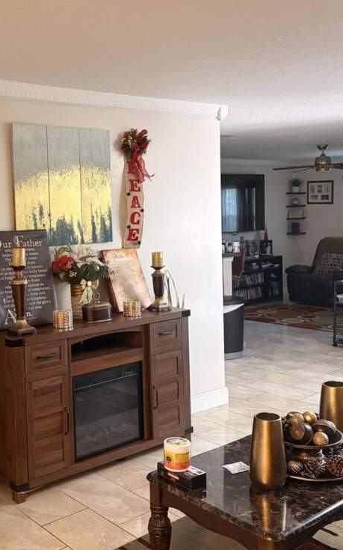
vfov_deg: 49.2
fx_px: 599
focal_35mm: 40
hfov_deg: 31.3
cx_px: 77
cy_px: 255
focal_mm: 5.96
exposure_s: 1/60
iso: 250
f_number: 1.6
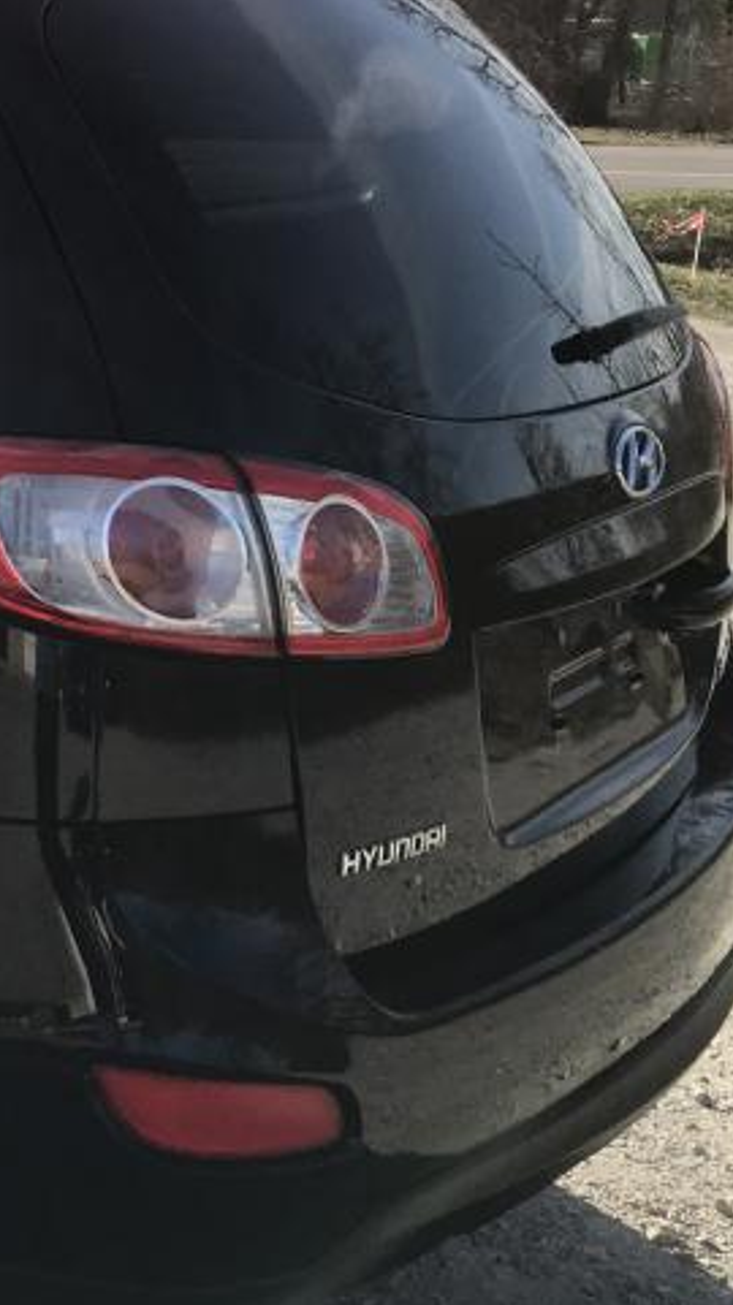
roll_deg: -1.5
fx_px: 2250
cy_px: 472
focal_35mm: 65
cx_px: -546
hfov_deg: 16.0
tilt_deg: -11.5
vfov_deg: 32.2
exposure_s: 1/1996
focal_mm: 3.99
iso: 20
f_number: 1.8
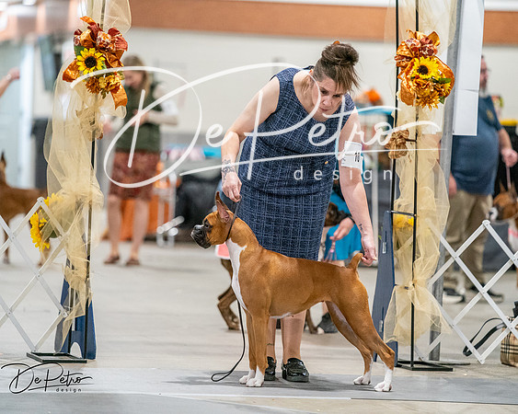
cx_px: 259
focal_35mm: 225
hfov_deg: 8.6
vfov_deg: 6.9
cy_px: 207
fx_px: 3452
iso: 6400
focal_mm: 200
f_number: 3.2
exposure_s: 1/250
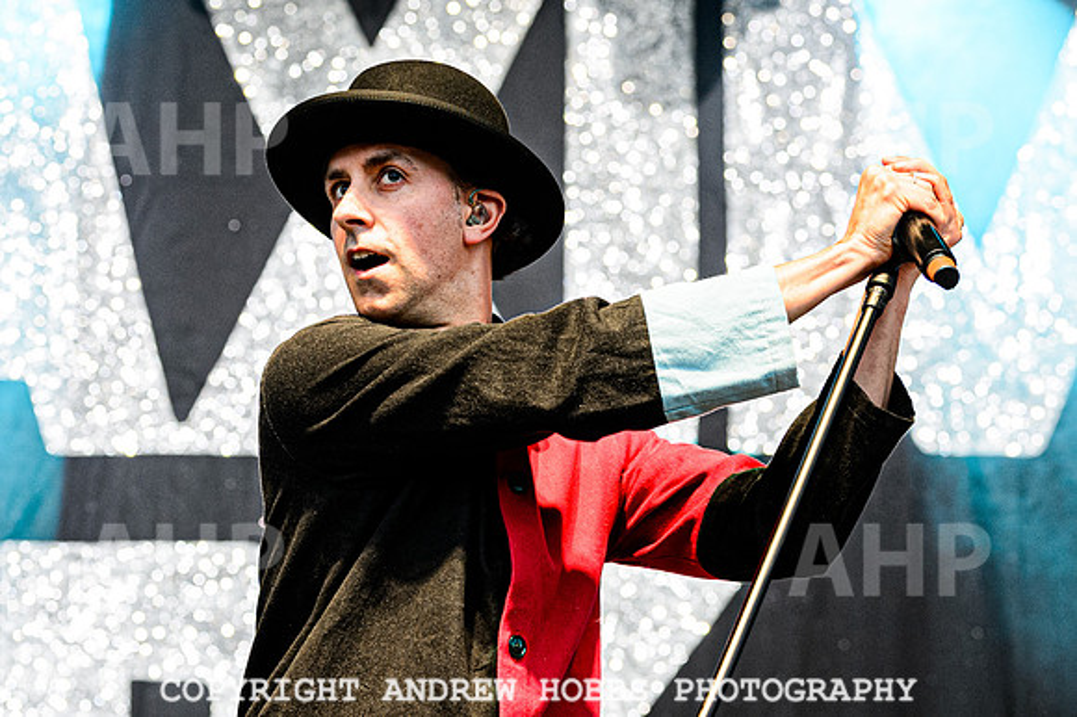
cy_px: 424
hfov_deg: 14.2
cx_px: 414
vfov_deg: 9.5
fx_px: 4319
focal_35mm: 144
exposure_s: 1/100
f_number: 4.5
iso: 1000
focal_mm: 85
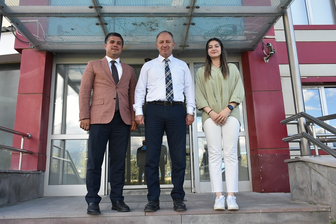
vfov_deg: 40.0
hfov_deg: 57.2
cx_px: 168
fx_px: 308
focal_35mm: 33
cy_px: 112
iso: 800
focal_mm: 22
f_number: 8
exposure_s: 1/320
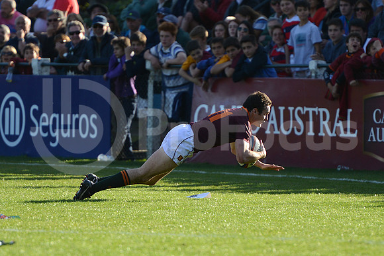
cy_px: 128
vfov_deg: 5.1
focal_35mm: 270
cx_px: 192
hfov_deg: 7.6
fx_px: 2881
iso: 500
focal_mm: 270
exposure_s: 1/1250
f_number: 4
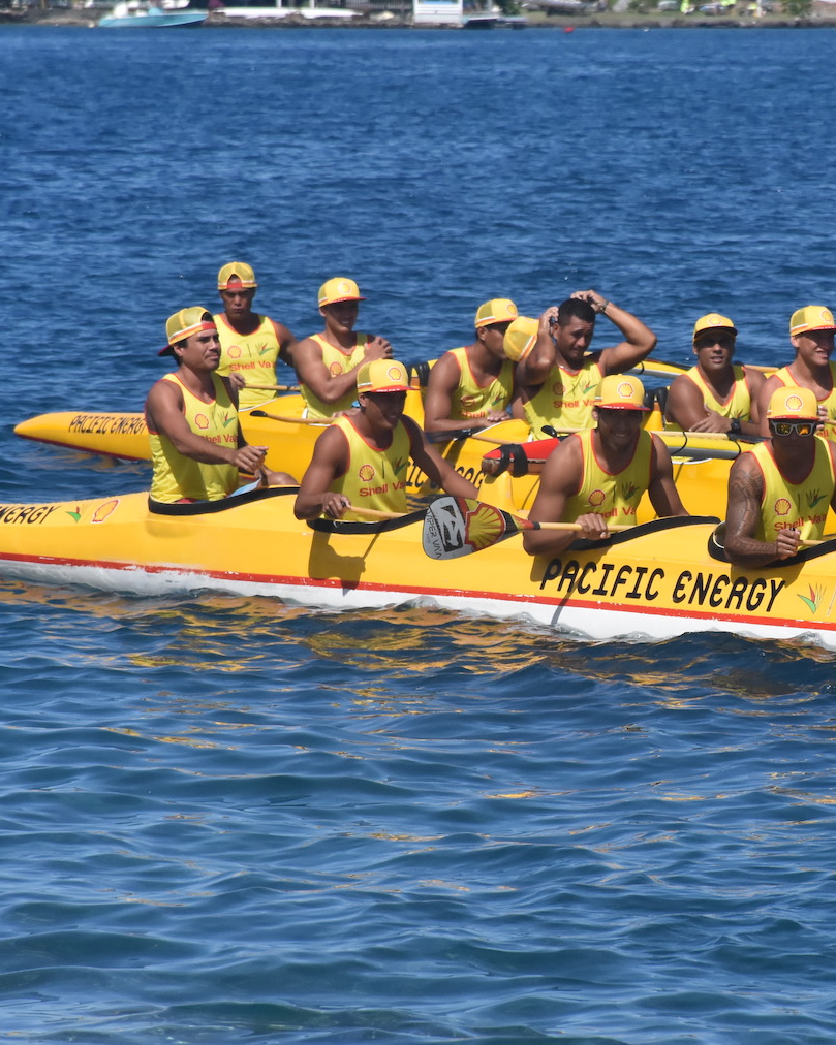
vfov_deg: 5.2
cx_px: 730
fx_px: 11572
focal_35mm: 374
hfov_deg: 4.1
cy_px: 513
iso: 1250
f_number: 9
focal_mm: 140
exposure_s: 1/5000
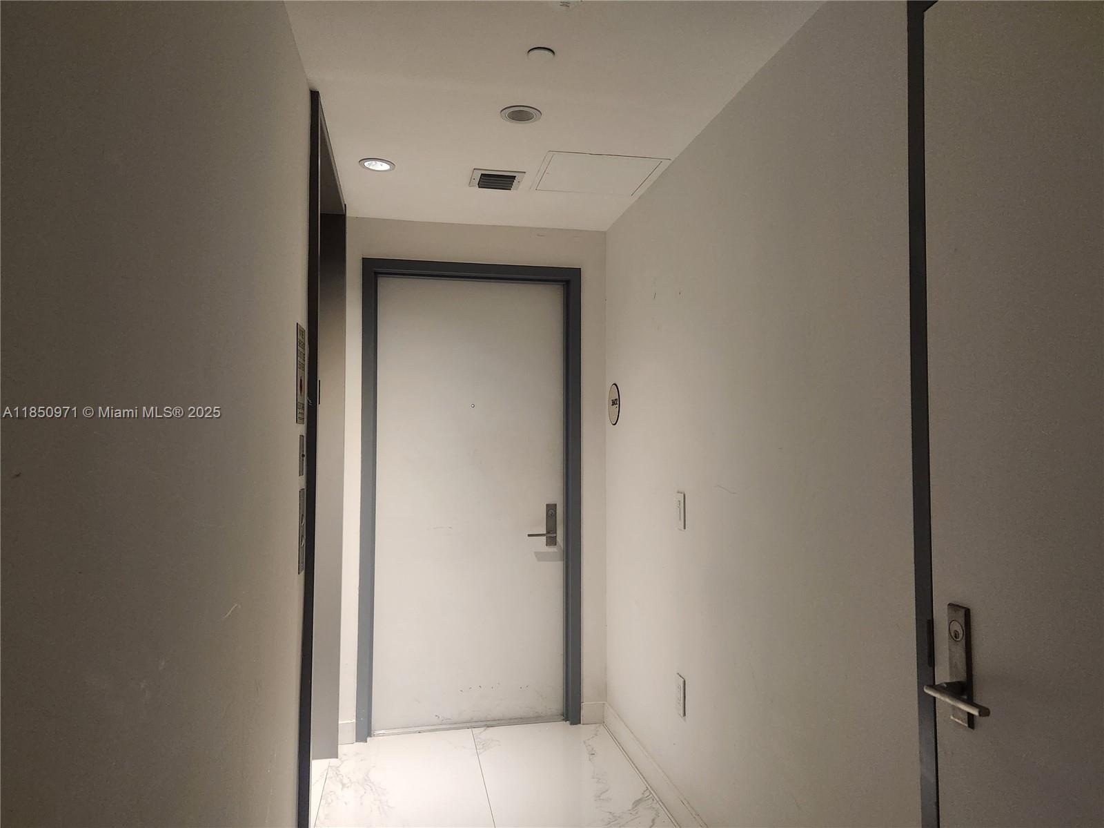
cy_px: 414
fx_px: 733
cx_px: 552
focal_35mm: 23
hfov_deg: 73.9
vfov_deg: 58.9
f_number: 1.8
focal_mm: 5.4
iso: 500
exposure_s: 1/120
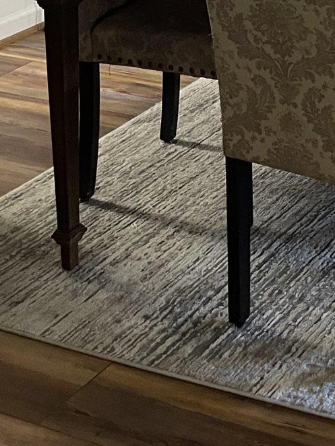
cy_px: -286
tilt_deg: -4.8
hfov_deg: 15.3
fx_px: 1122
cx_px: 552
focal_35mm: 87
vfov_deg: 18.8
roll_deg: -0.1
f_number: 1.6
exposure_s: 1/60
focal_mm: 5.1
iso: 320
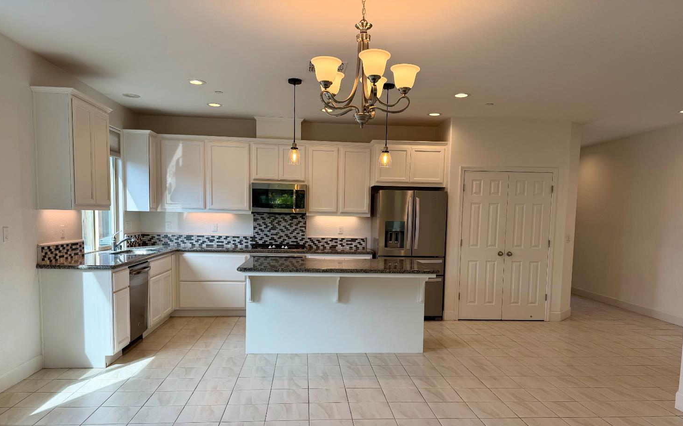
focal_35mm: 26
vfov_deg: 47.2
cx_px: 346
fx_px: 484
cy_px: 260
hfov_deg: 70.4
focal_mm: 6.76
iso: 80
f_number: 1.78
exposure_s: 1/307
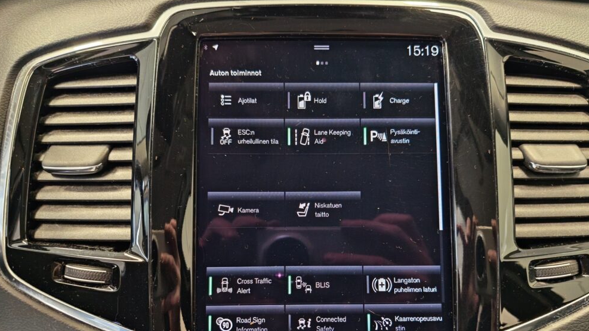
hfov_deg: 71.9
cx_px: 298
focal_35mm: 26
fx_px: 406
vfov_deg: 43.8
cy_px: 217
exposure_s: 1/50
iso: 320
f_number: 1.6
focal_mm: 5.4
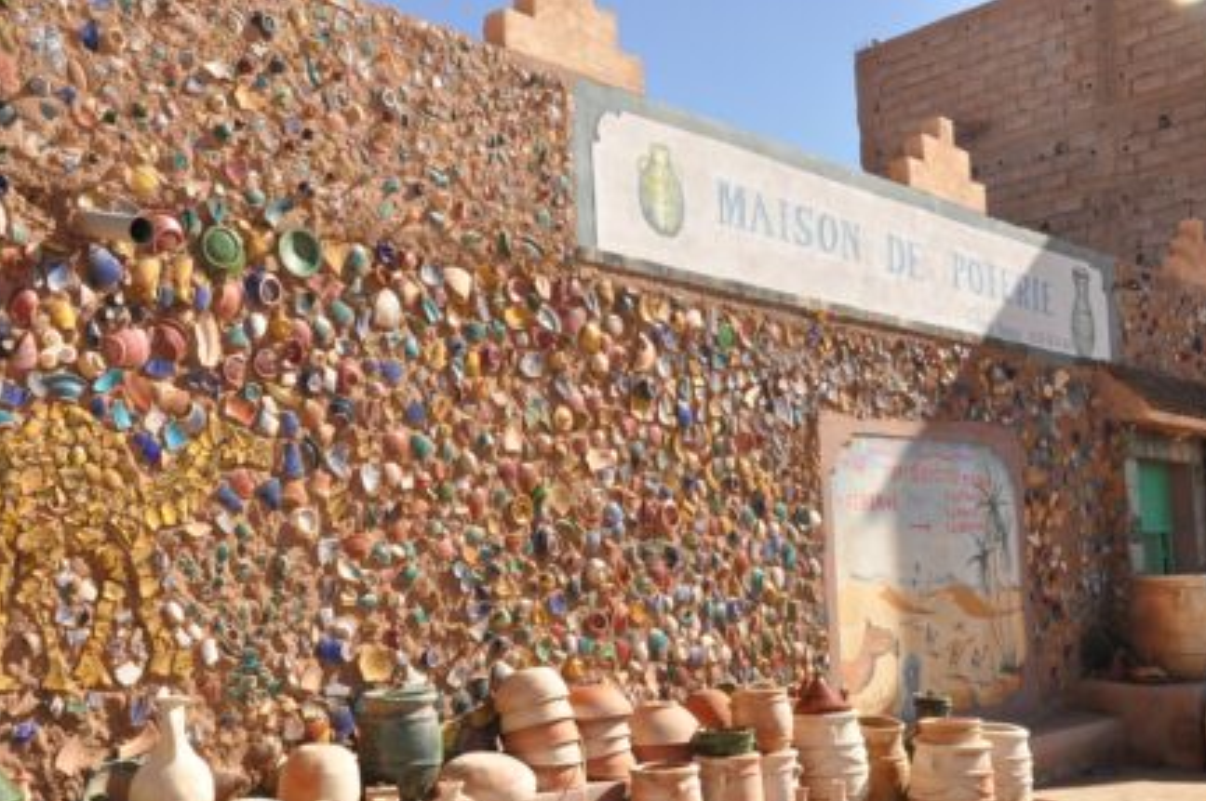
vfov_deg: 33.3
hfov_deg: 48.5
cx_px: 578
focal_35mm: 40
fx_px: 1338
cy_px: 442
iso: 1600
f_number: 14
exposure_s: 1/800
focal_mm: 24
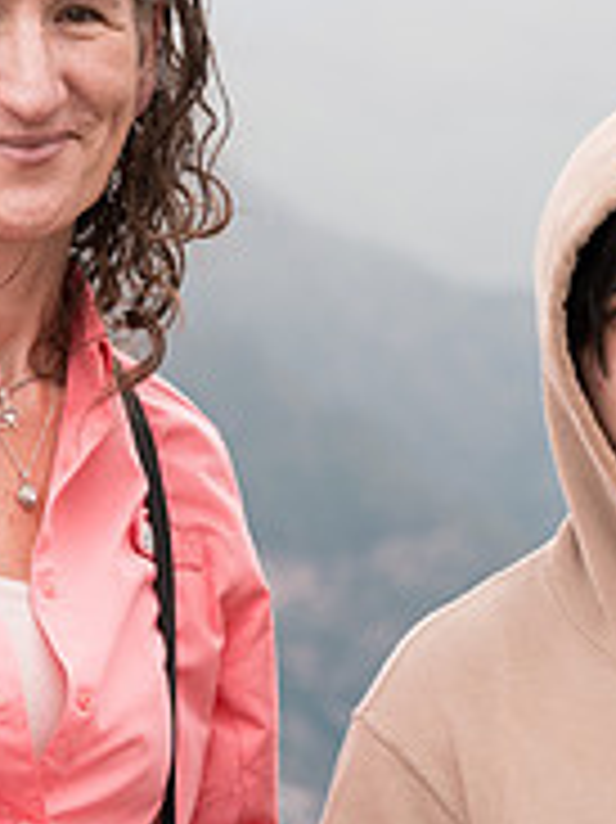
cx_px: 549
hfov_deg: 4.5
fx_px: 7768
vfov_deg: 6.1
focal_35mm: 327
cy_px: 376
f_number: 7.1
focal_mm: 107
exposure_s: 1/160
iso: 160
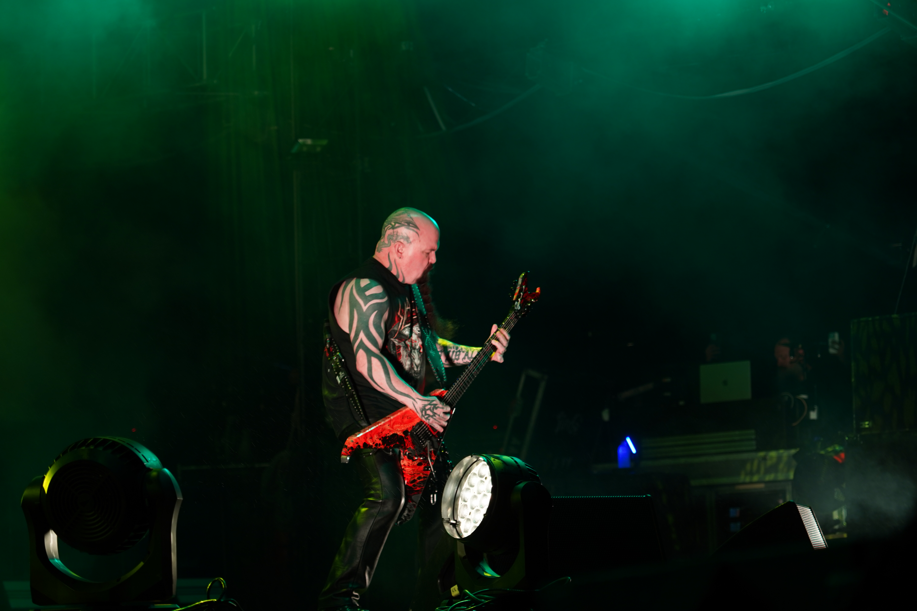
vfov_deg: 13.0
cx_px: 458
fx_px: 2674
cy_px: 306
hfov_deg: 19.5
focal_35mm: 105
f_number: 4
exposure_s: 1/125
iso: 320
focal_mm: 105
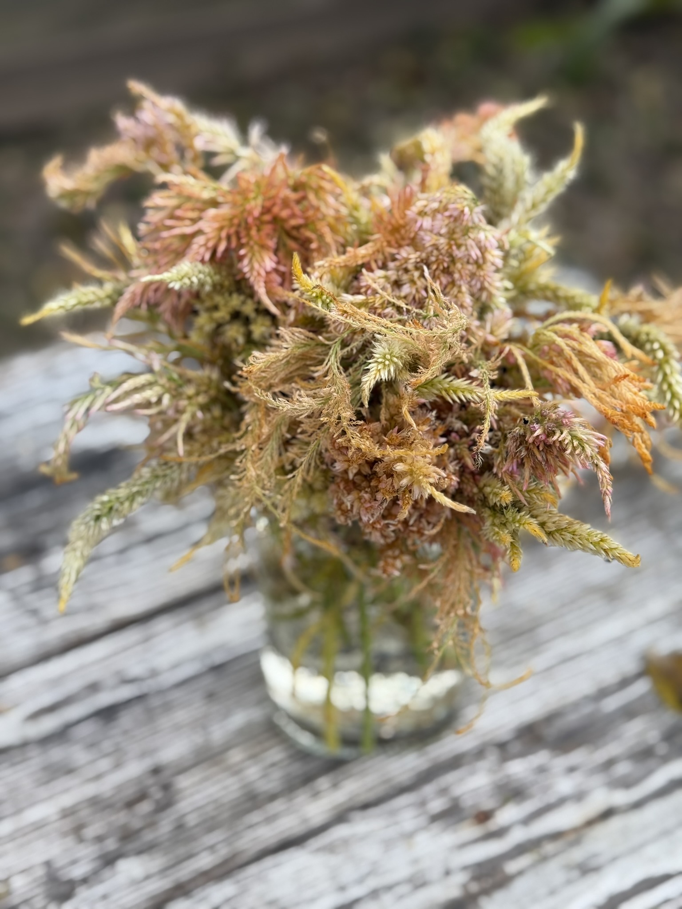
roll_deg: -0.2
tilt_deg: -43.6
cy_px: 454
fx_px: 1261
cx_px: 341
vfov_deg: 39.7
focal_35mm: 48
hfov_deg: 30.3
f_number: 1.78
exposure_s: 1/538
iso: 64
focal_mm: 6.76
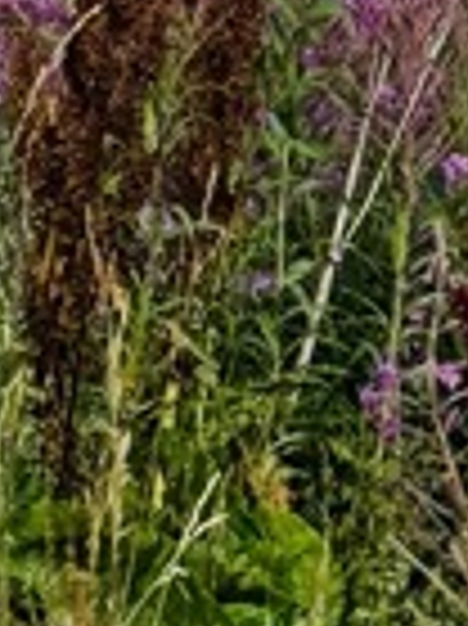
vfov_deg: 5.2
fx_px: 6373
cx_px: 846
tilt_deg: +5.5
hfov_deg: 4.2
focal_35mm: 353
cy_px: -1572
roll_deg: +0.9
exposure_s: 1/3817
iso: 64
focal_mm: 6.76
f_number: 1.78
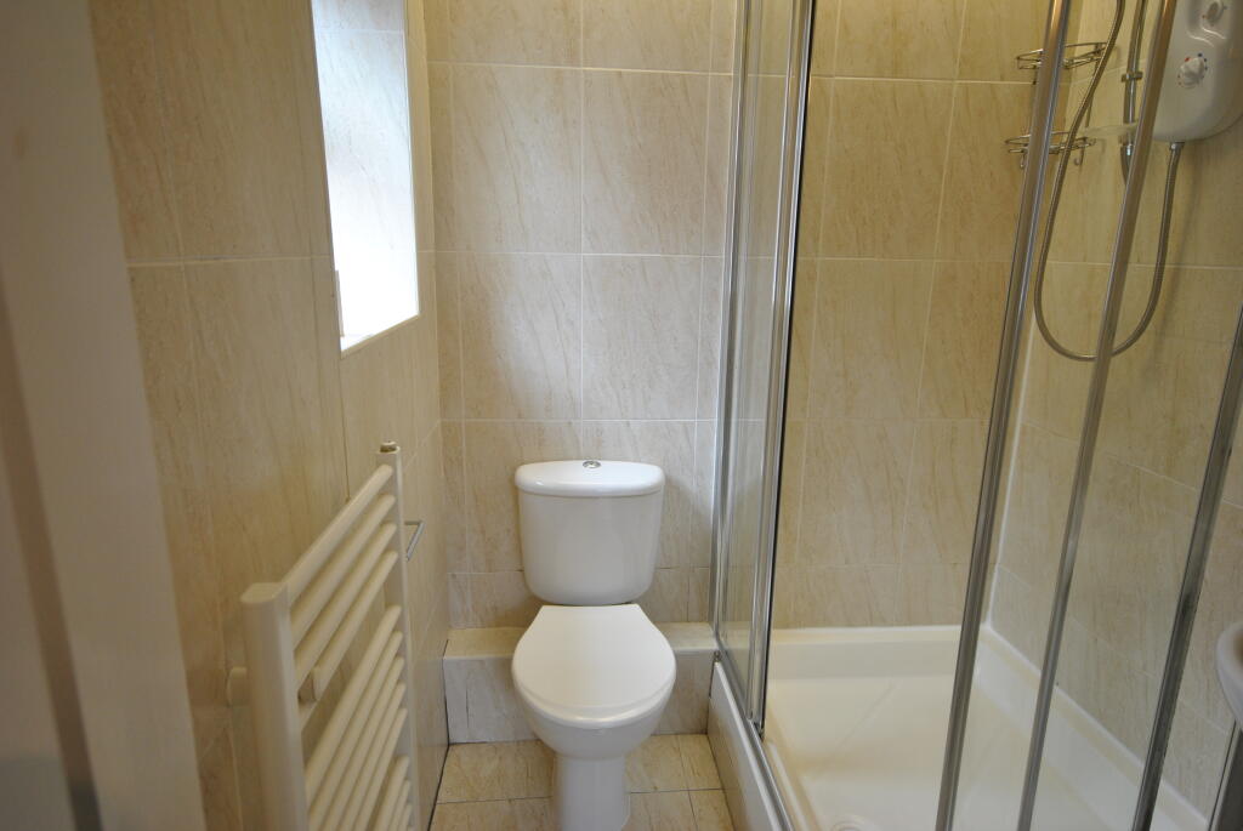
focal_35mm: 21
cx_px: 622
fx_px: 726
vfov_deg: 59.6
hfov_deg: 81.1
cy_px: 416
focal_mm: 14
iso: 320
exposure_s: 1/30
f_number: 4.8
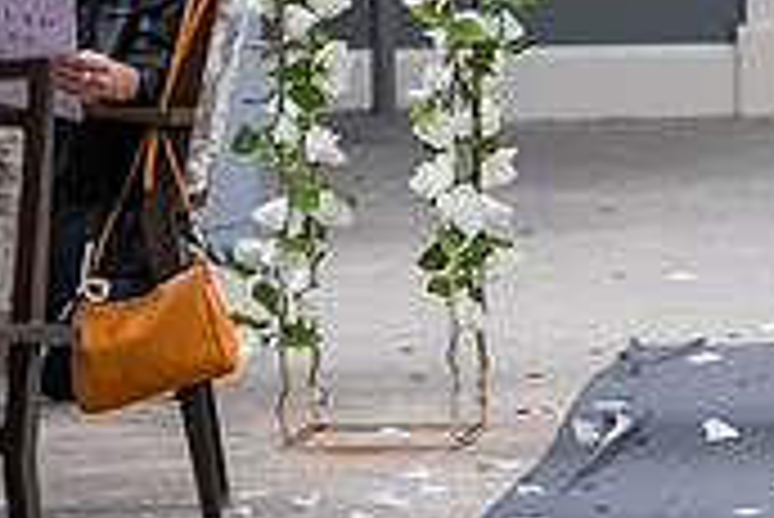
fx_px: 9446
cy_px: -142
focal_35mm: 439
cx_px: 1138
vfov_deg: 3.1
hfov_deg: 4.7
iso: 1600
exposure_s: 1/200
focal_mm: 130
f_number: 3.5
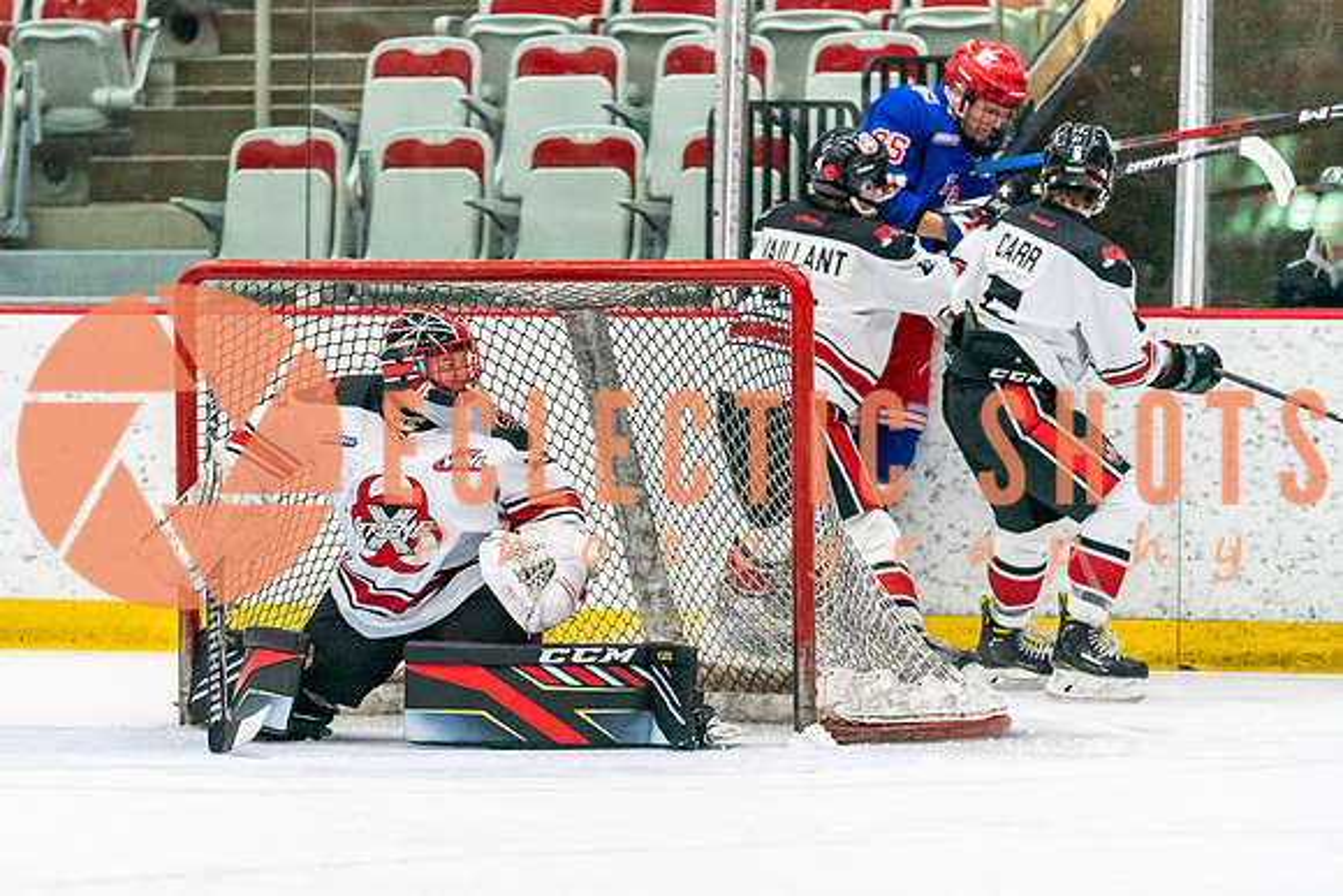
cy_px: 653
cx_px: 407
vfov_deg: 4.6
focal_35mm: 302
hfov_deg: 6.8
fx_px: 11257
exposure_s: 1/1250
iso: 3200
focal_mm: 200
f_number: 2.8
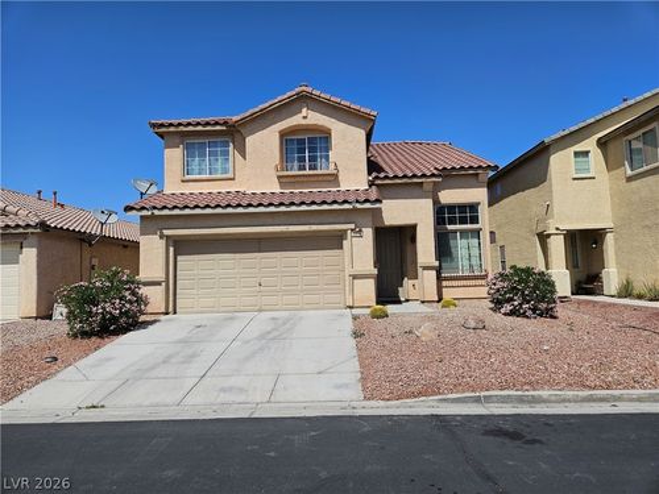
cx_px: 330
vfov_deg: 58.9
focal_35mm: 23
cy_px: 247
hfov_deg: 73.9
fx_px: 438
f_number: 1.8
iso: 25
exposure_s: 1/3540
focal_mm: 5.4
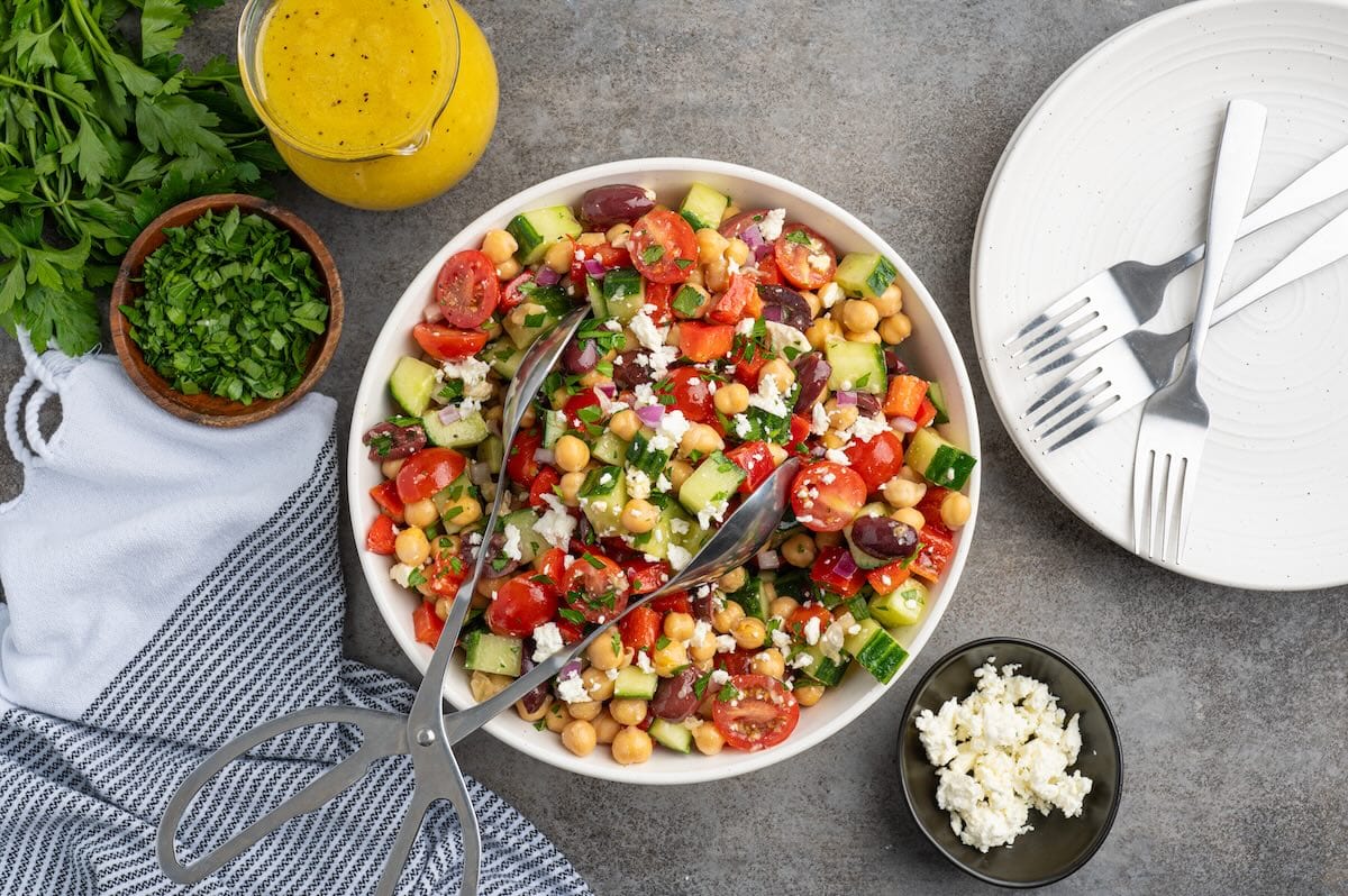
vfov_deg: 26.9
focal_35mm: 50
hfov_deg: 39.6
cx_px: 674
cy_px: 448
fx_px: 1871
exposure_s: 1/200
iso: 160
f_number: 13
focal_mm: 50
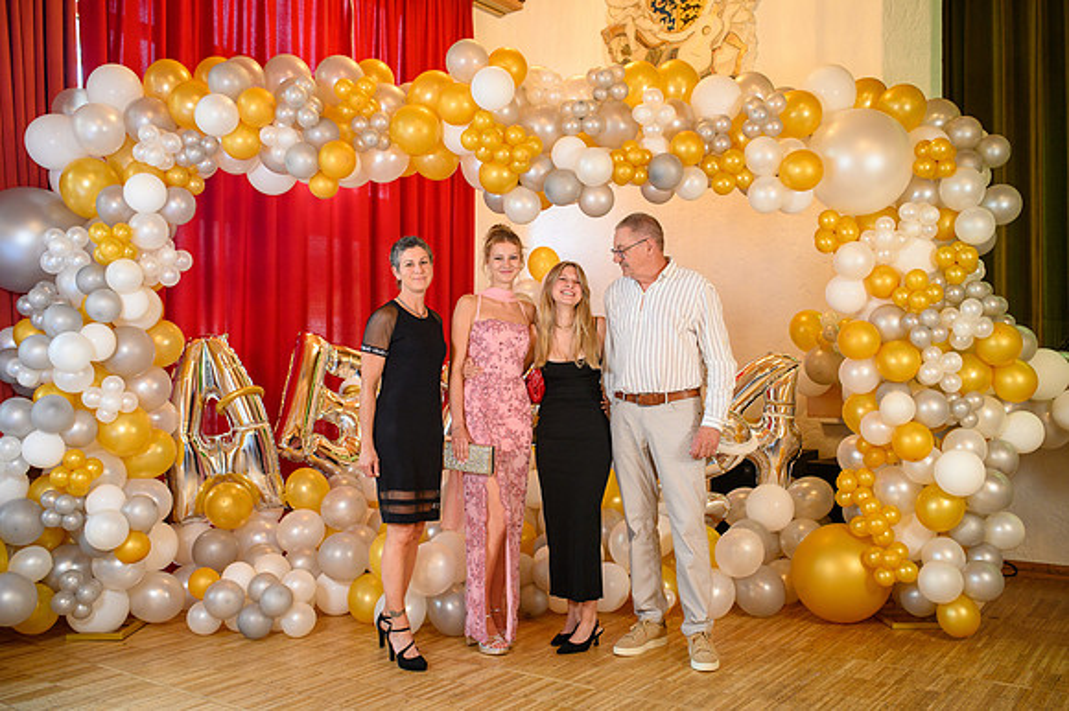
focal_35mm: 35
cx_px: 534
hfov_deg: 54.5
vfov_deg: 37.8
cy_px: 356
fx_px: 1039
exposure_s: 1/100
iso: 1250
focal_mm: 35
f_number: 3.5
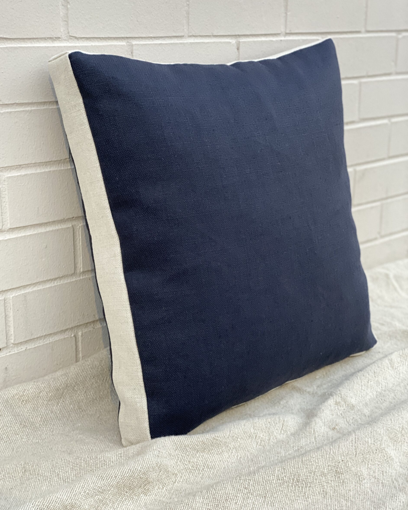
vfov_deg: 34.1
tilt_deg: -16.0
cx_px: 201
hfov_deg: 27.6
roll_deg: -0.5
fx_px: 830
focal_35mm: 55
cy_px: 258
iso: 250
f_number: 2
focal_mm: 6
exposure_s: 1/108
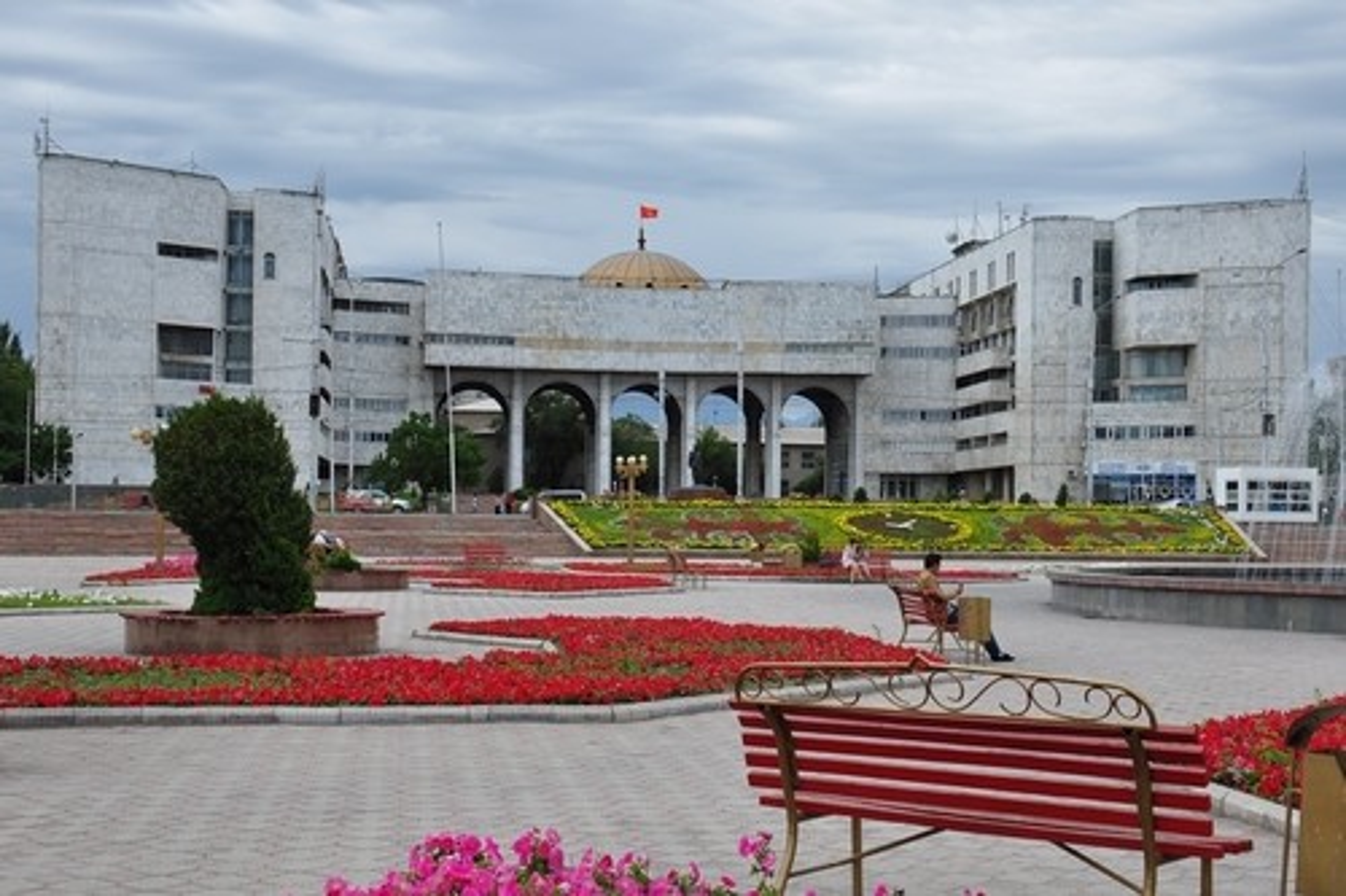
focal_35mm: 39
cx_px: 673
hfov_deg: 49.6
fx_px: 1458
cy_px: 448
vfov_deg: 34.2
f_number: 10
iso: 200
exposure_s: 1/320
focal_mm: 26
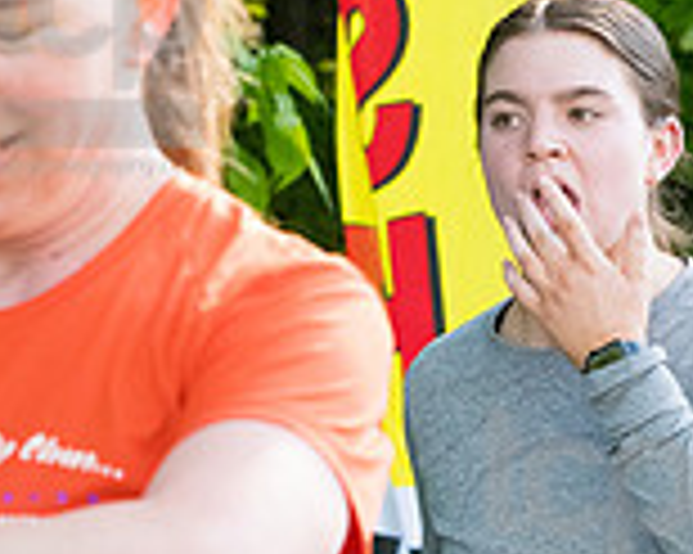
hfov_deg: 6.7
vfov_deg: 5.4
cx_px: 592
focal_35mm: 287
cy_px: 531
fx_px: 5883
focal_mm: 70
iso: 4000
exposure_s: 1/1600
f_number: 5.6
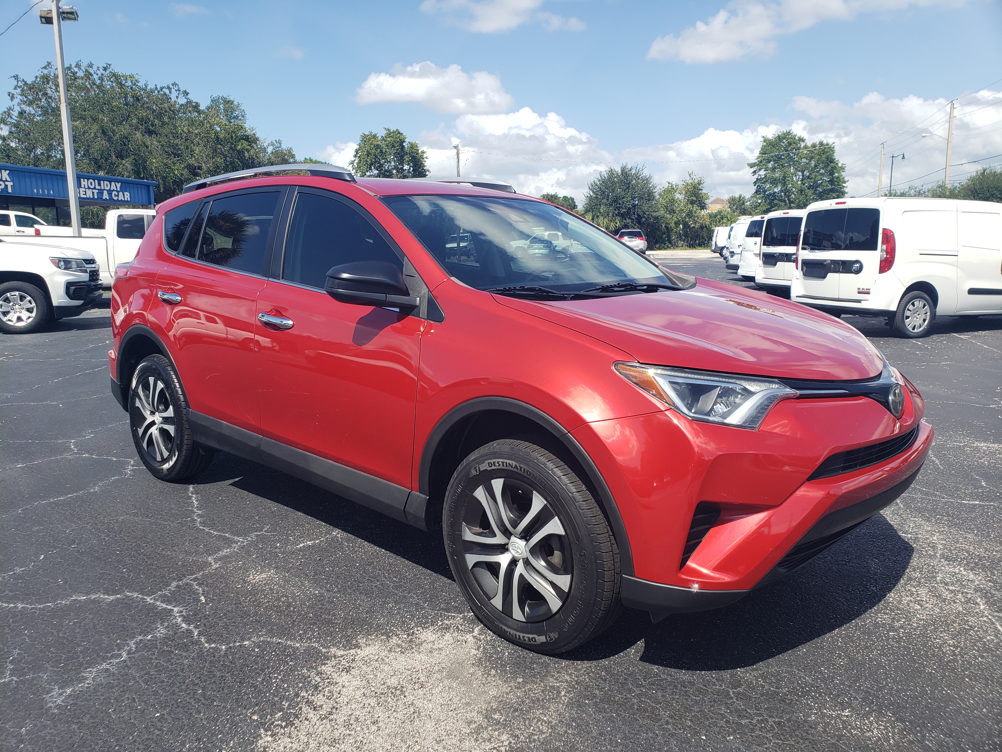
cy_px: 376
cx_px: 501
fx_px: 753
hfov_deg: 67.3
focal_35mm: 26
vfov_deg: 53.1
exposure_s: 1/1008
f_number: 2.4
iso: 50
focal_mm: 4.3
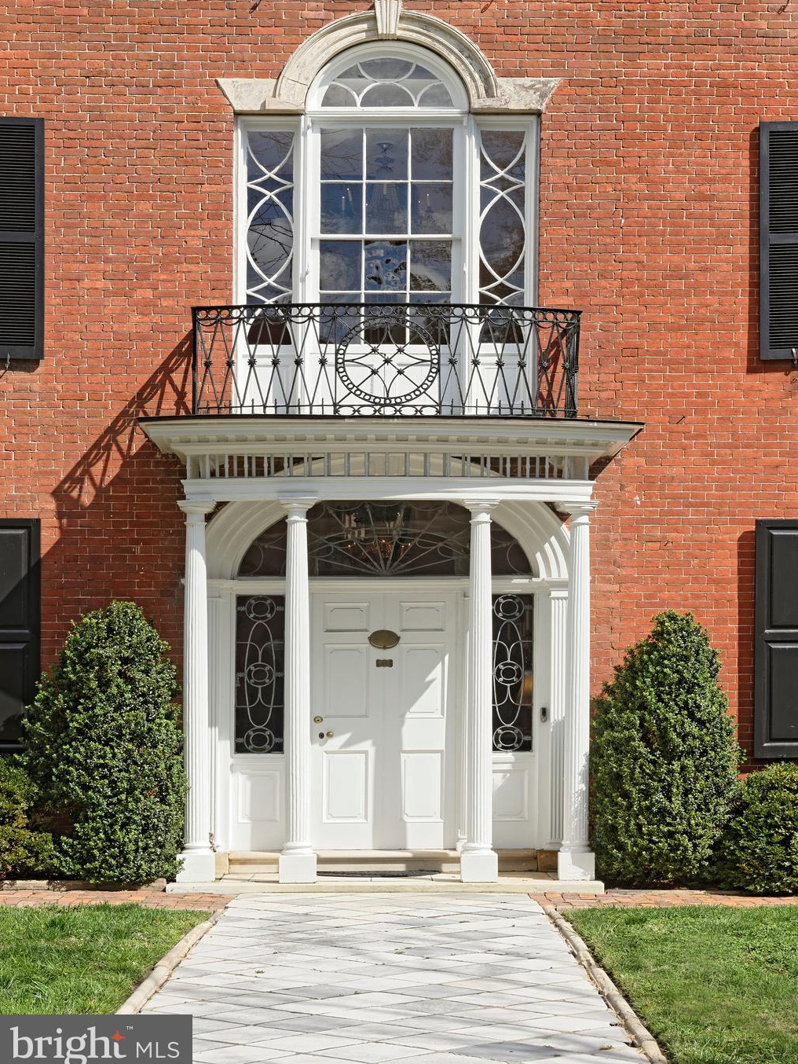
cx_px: 399
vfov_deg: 32.2
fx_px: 1844
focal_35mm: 60
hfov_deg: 24.4
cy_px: 475
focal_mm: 55
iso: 320
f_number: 10
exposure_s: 1/400
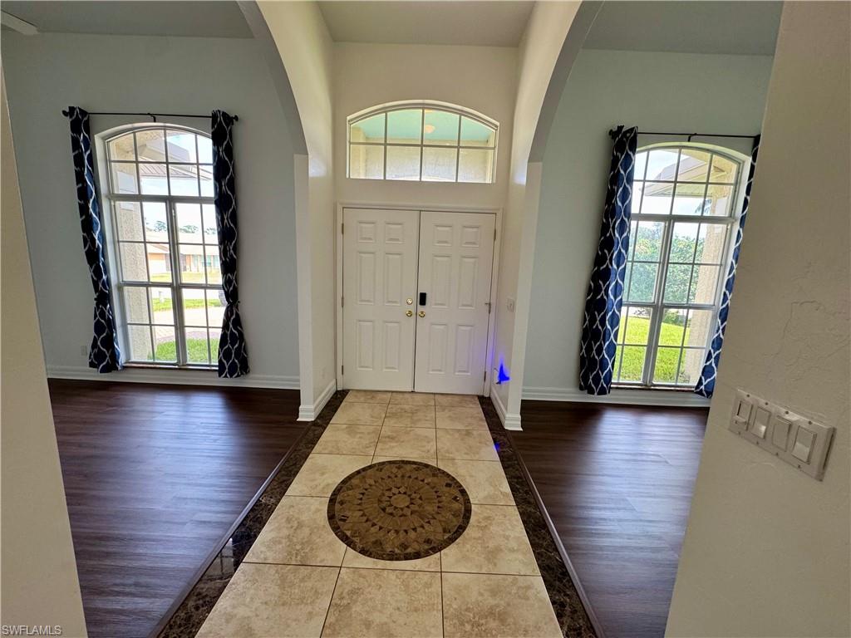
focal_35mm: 14
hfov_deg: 102.1
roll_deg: -1.6
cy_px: 319
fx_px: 344
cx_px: 426
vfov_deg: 85.7
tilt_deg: -8.7
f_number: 2.2
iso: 160
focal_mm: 2.22
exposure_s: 1/120
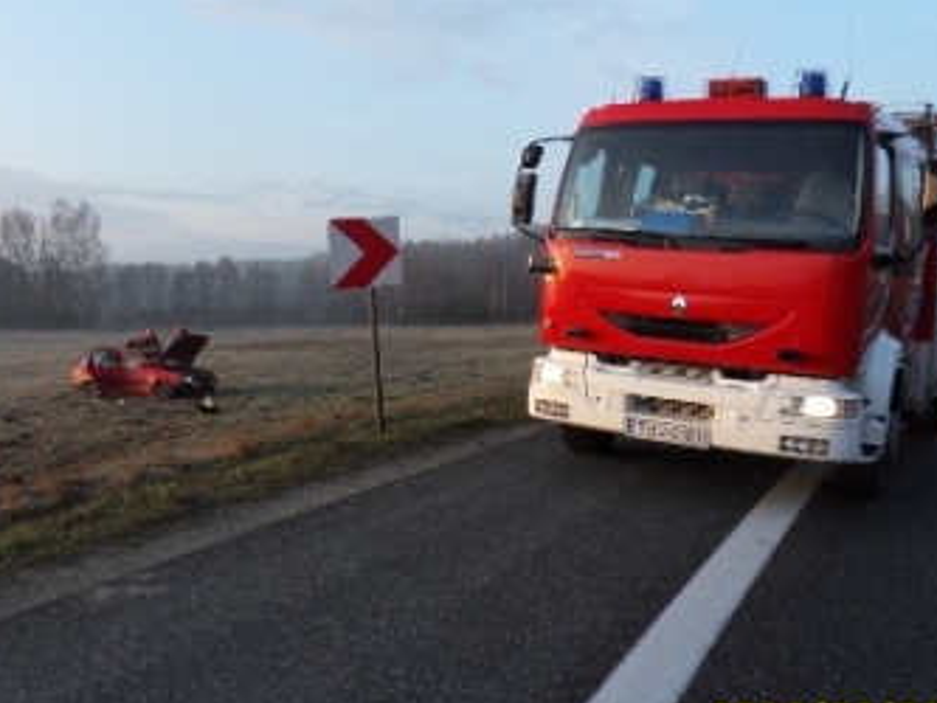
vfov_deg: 39.6
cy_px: 294
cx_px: 287
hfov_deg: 50.1
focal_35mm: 36
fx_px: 975
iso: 80
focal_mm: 4.3
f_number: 3.3
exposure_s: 1/180
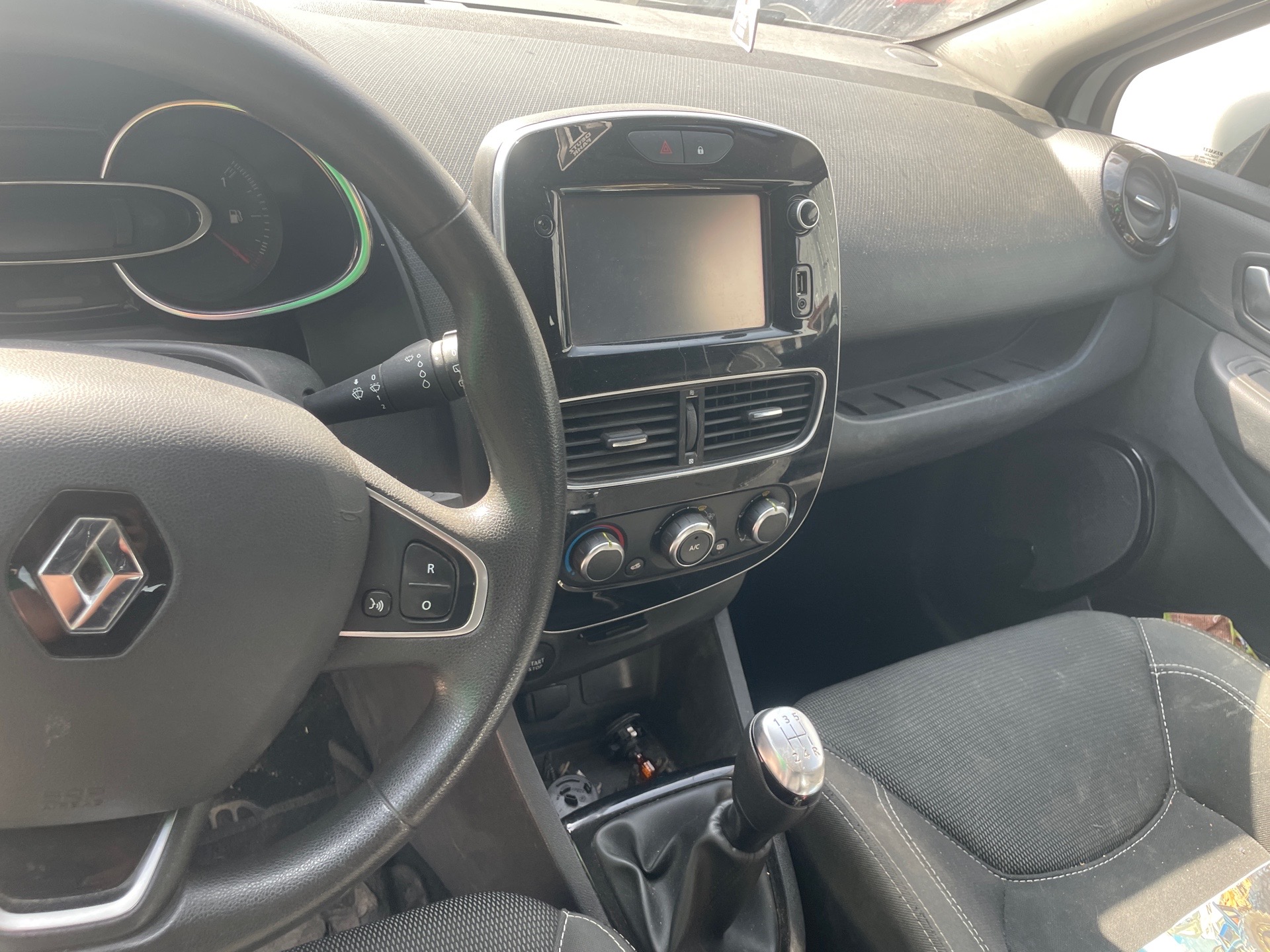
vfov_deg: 53.1
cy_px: 476
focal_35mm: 26
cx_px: 635
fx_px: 954
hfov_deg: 67.3
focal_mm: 4.2
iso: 32
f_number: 1.6
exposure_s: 1/121
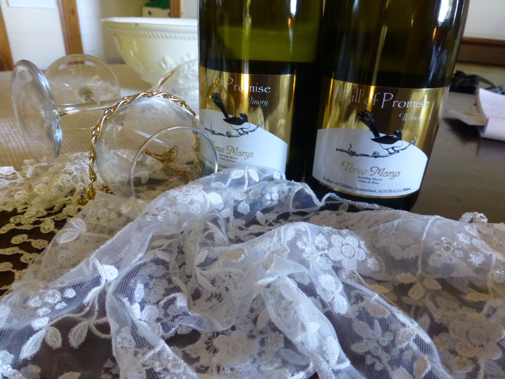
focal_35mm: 24
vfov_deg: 56.8
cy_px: 190
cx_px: 252
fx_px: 350
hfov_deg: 71.6
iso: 500
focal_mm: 4.3
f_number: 3.3
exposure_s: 1/15
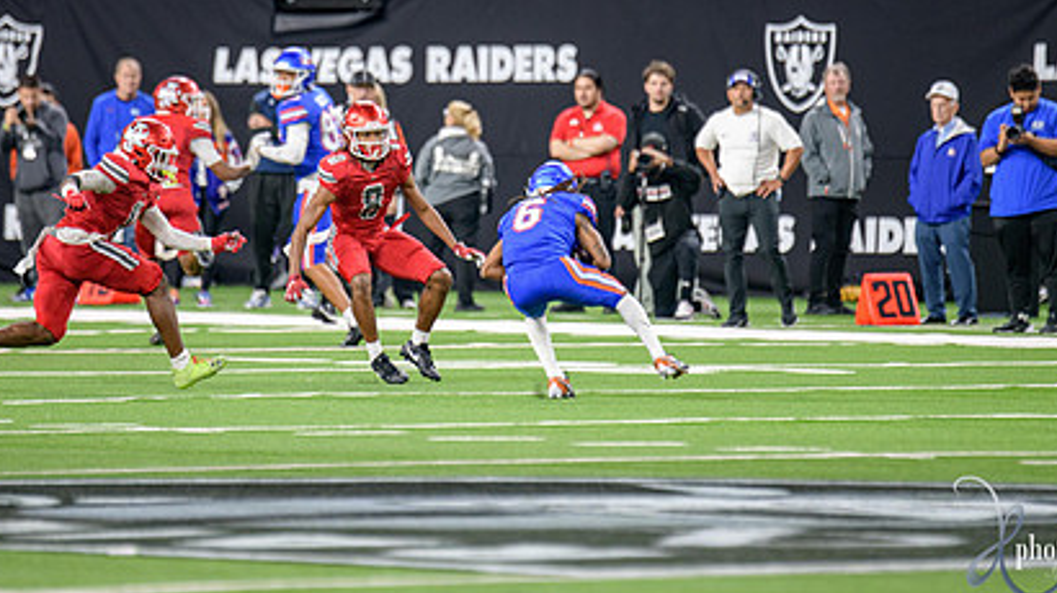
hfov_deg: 4.9
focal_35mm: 445
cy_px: 166
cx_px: 482
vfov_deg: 2.7
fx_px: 12464
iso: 1000
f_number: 2.8
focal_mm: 300
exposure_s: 1/400
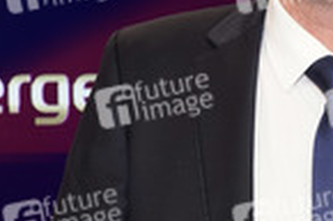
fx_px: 978
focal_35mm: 106
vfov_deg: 12.8
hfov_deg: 18.9
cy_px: 44
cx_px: 323
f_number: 5
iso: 2000
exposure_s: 1/125
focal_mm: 34
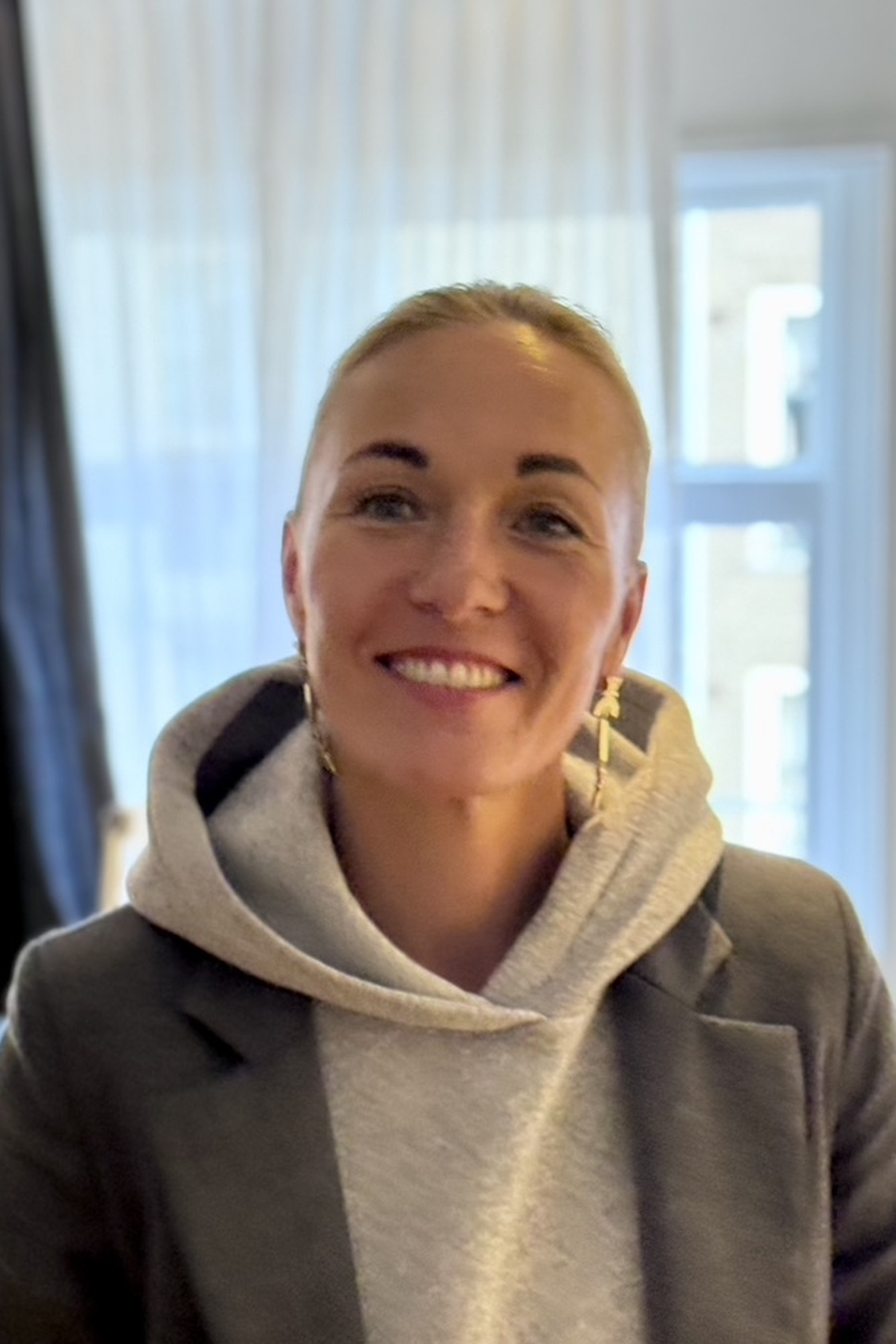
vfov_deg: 38.9
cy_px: 668
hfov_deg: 26.5
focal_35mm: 51
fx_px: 1904
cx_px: 461
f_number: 1.78
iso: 125
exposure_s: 1/50
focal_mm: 6.86
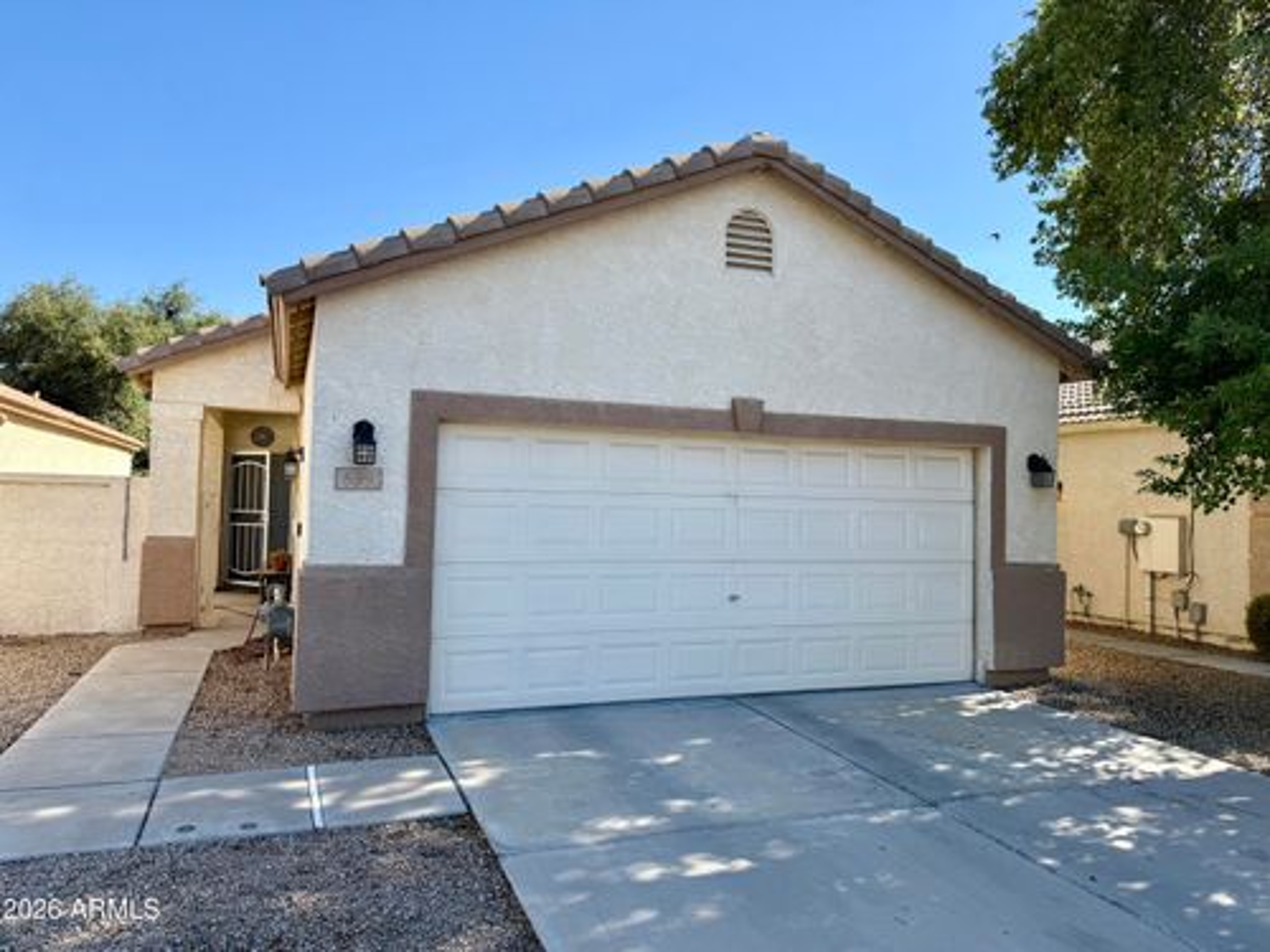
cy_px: 476
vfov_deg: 56.8
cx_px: 635
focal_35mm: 24
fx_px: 881
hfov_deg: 71.6
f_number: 1.78
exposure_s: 1/2445
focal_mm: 6.76
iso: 80
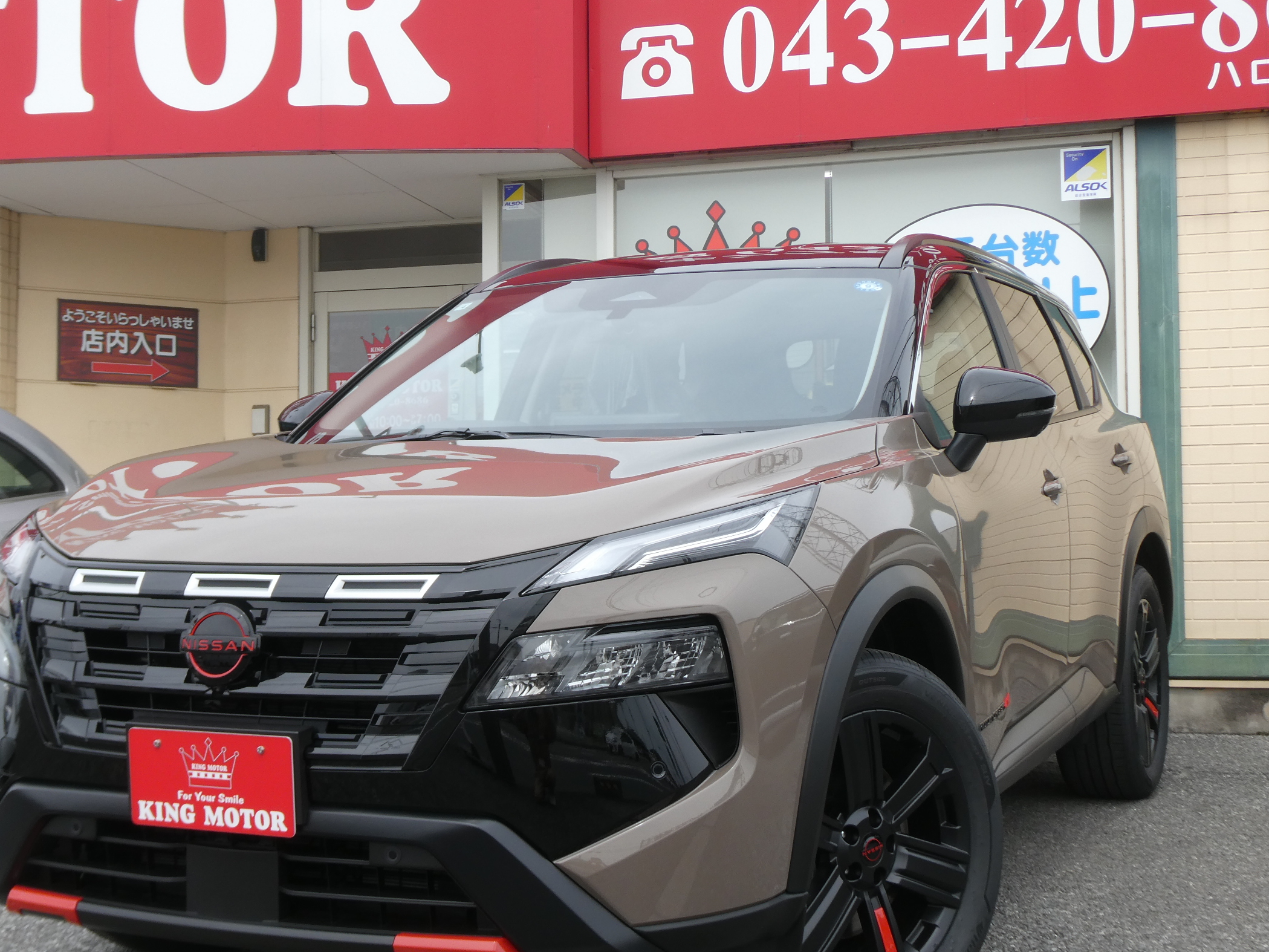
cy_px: 524
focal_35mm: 50
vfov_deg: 29.1
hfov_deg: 38.1
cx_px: 533
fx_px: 1833
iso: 80
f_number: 4
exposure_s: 1/320
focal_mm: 7.2
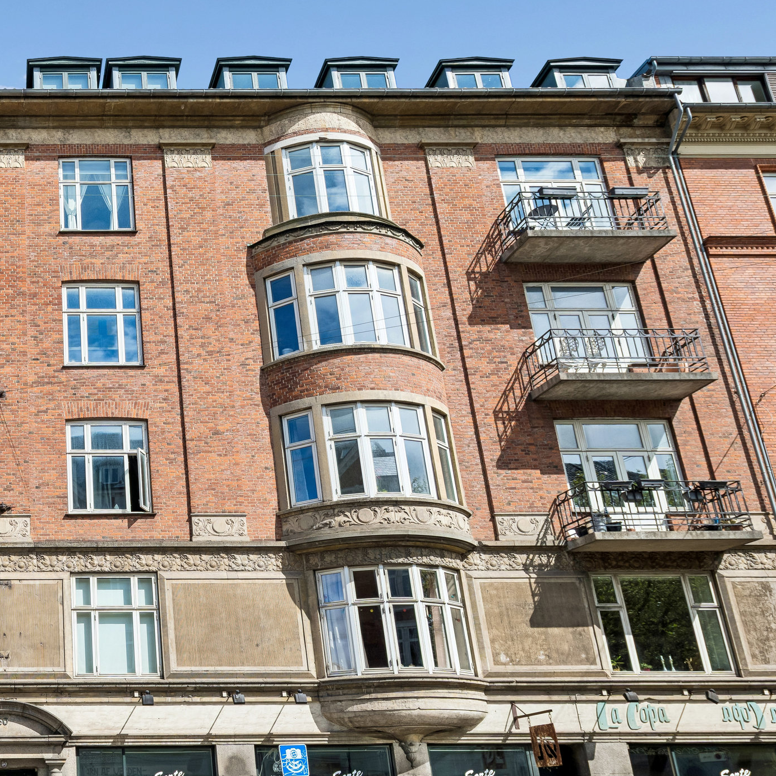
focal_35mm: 35
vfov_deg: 47.0
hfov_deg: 41.4
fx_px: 888
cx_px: 10
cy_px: 459
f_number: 9
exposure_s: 1/400
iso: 160
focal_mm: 19
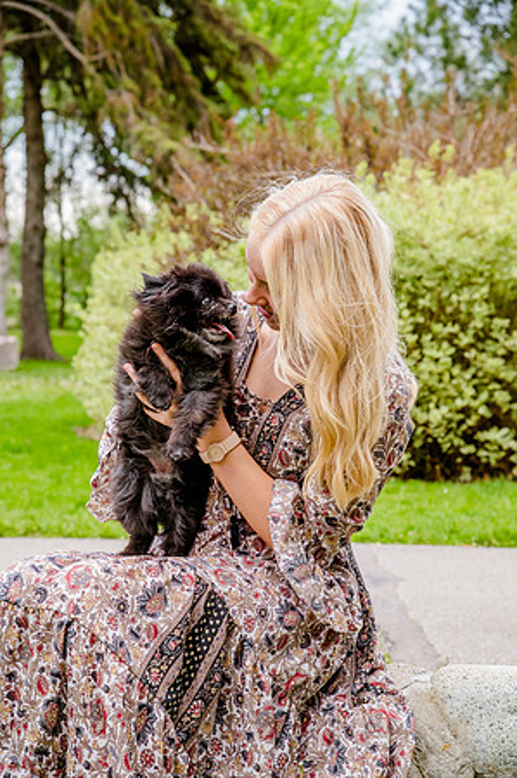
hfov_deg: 16.0
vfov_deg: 23.9
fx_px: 1835
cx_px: 258
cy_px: 389
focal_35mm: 85
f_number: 8
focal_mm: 85
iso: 2500
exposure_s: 1/320
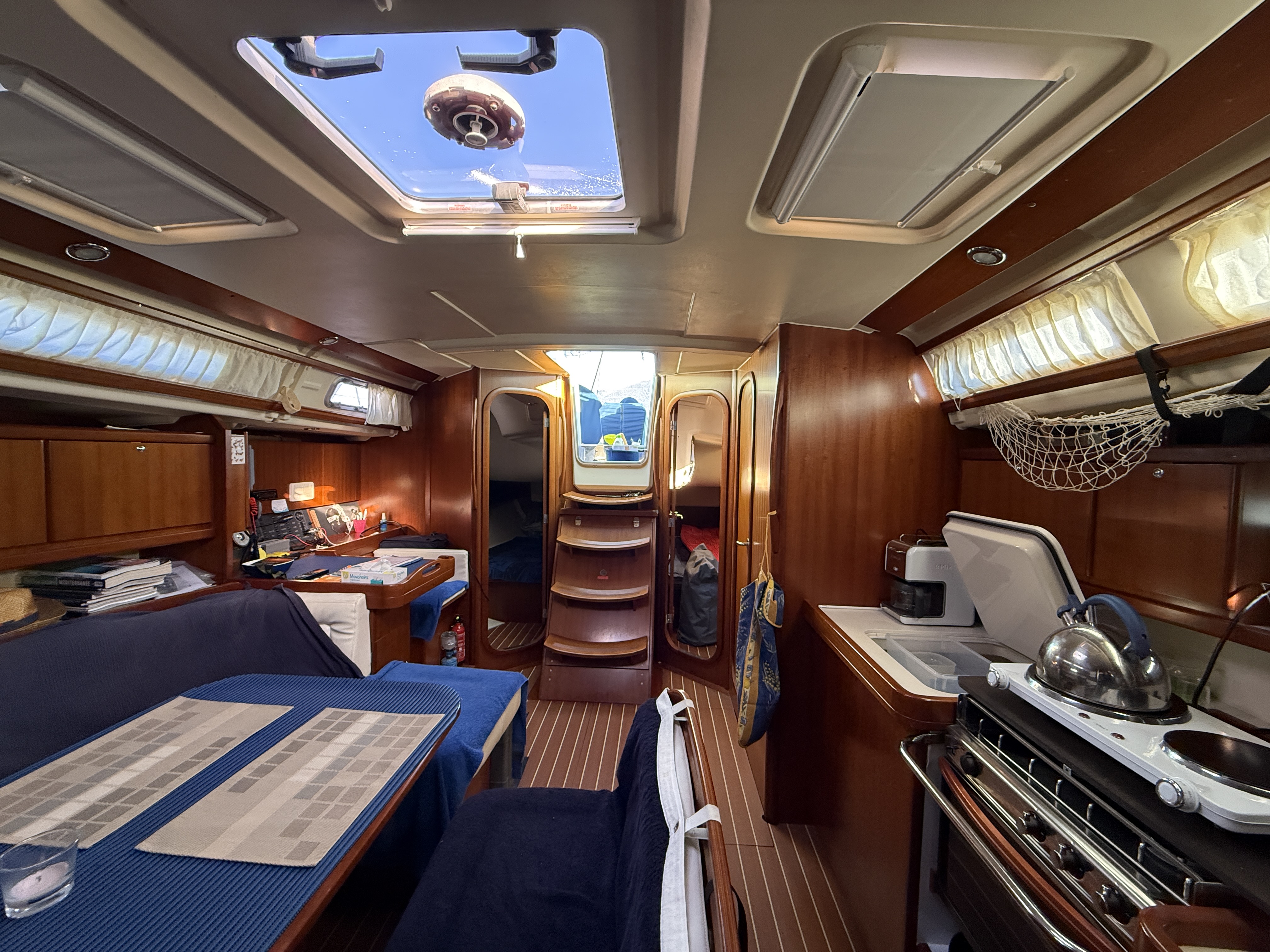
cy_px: 476
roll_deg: +0.3
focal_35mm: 14
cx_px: 635
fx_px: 514
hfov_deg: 102.1
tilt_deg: -2.6
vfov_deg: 85.7
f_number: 2.2
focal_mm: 2.22
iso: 320
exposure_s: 1/77
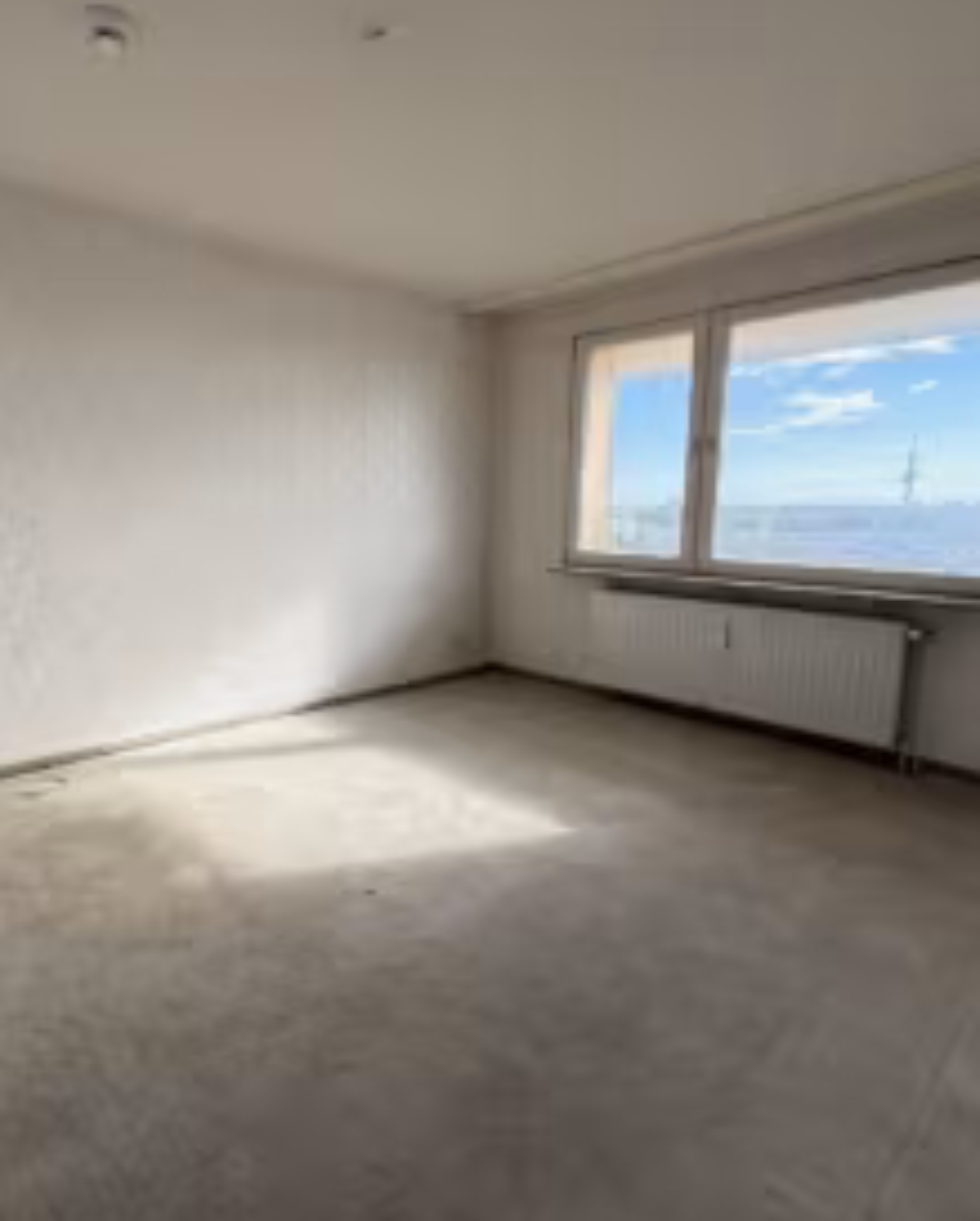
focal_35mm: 20
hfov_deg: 67.2
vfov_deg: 80.3
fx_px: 724
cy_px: 604
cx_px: 371
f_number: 2.2
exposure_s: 1/298
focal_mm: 2.22
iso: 64
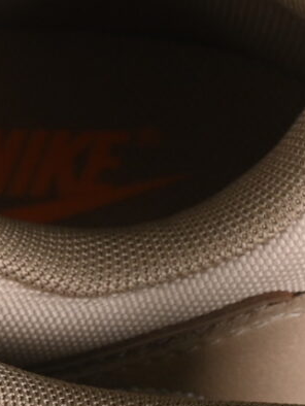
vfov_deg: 4.2
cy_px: 533
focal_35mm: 468
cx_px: -467
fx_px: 5492
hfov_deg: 3.1
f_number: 7.1
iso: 160
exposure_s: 1/80
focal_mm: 50
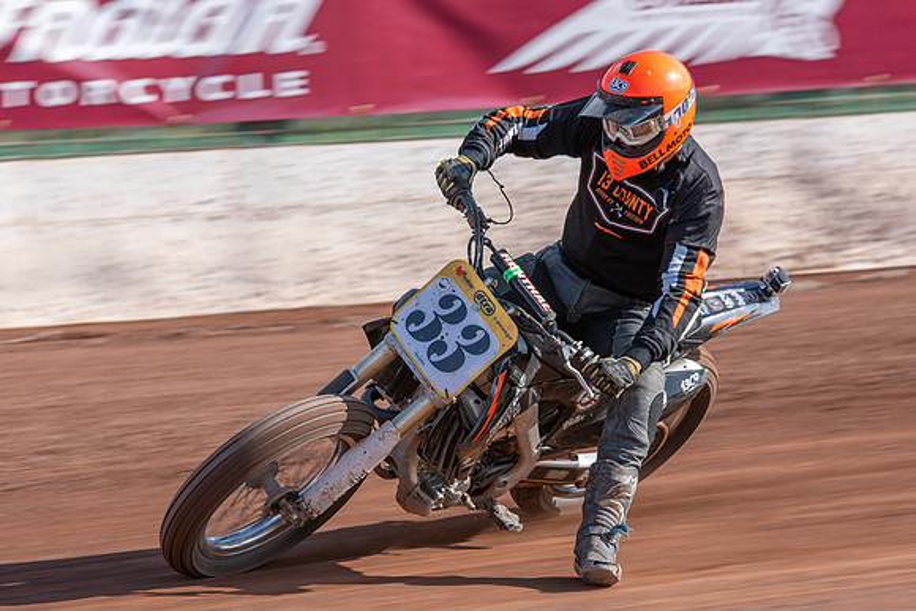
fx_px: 6825
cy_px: 385
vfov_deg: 5.1
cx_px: 463
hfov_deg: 7.7
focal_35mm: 268
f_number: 8
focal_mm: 200
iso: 140
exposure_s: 1/200
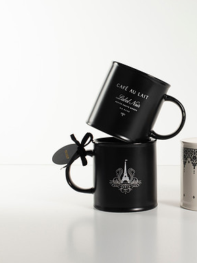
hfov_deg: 19.4
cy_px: 132
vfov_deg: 26.0
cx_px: 169
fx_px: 568
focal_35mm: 75
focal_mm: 50
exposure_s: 1/60
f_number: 16
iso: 200
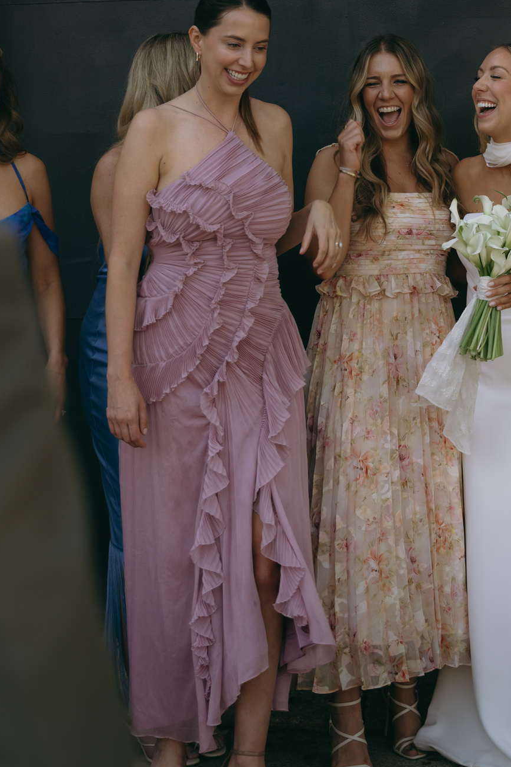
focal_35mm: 81
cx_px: 466
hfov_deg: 16.6
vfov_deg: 24.5
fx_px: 1725
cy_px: 105
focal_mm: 44
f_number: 2.8
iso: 100
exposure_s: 1/250
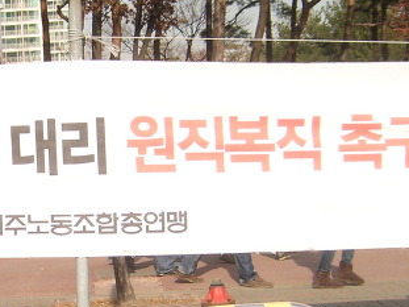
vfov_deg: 17.0
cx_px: 60
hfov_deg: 22.3
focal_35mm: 86
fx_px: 1016
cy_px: 247
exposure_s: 1/1610
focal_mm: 5.8
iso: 50
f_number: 7.1
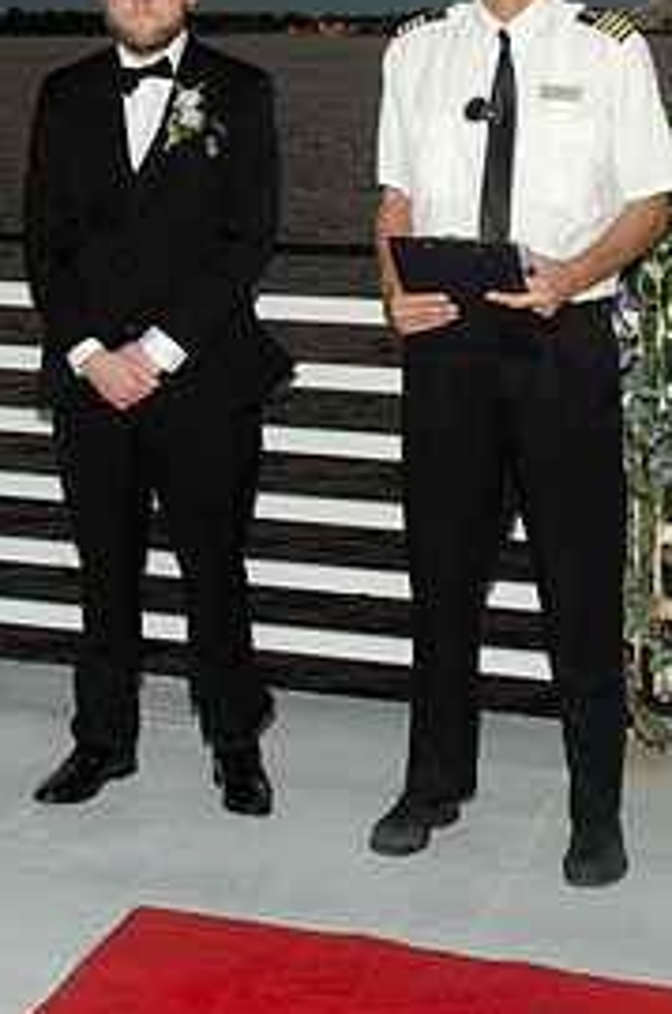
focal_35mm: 70
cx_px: 308
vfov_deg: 28.5
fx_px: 1967
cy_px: 252
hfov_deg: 19.4
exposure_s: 1/125
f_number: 5.6
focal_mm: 28
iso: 400
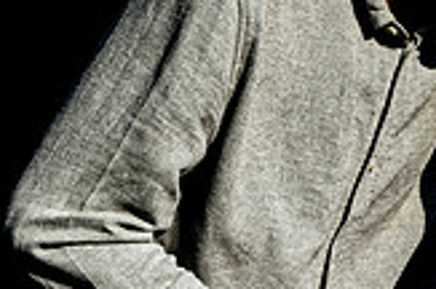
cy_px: 59
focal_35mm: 523
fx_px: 6322
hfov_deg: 3.9
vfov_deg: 2.6
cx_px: 373
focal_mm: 122
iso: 100
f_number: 5
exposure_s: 1/1000
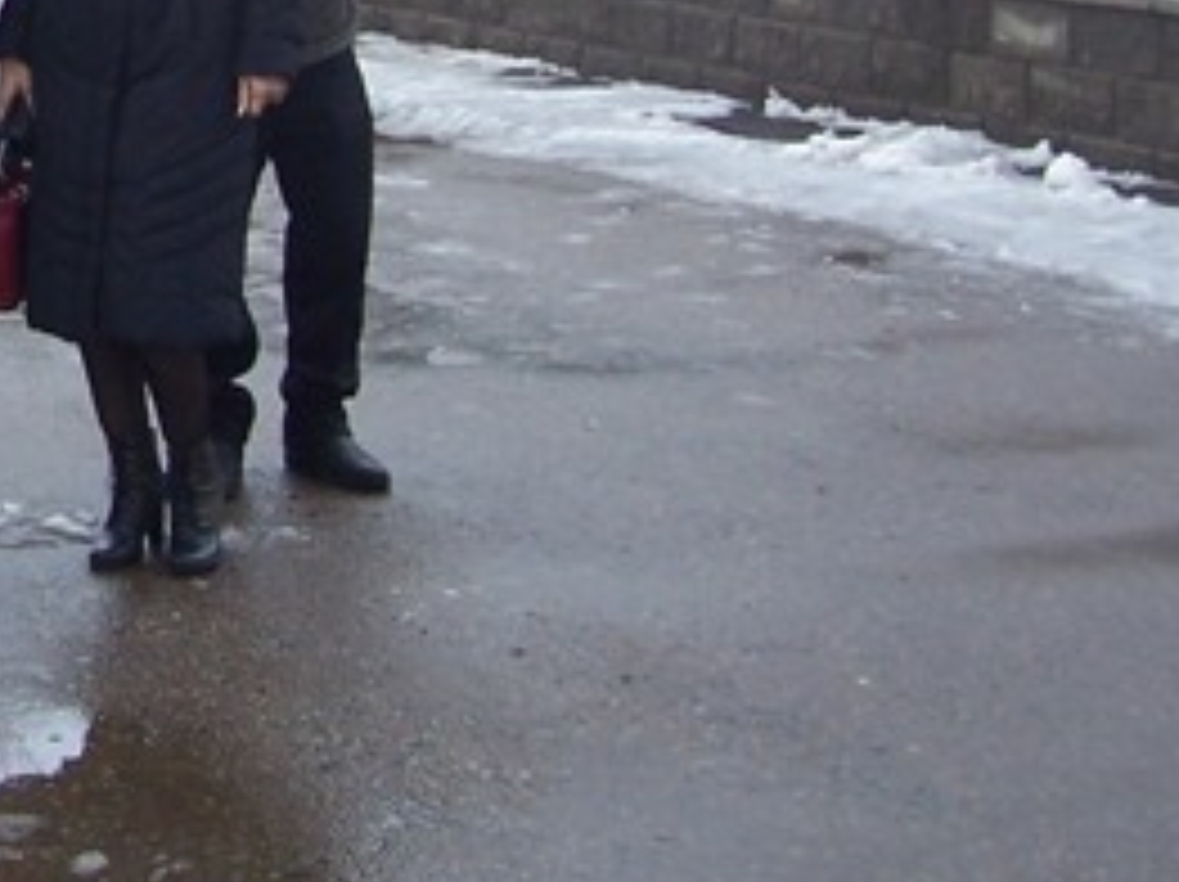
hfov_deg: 17.9
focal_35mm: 104
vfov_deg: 13.7
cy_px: -234
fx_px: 3539
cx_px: -256
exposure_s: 1/350
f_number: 2.7
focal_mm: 5.6
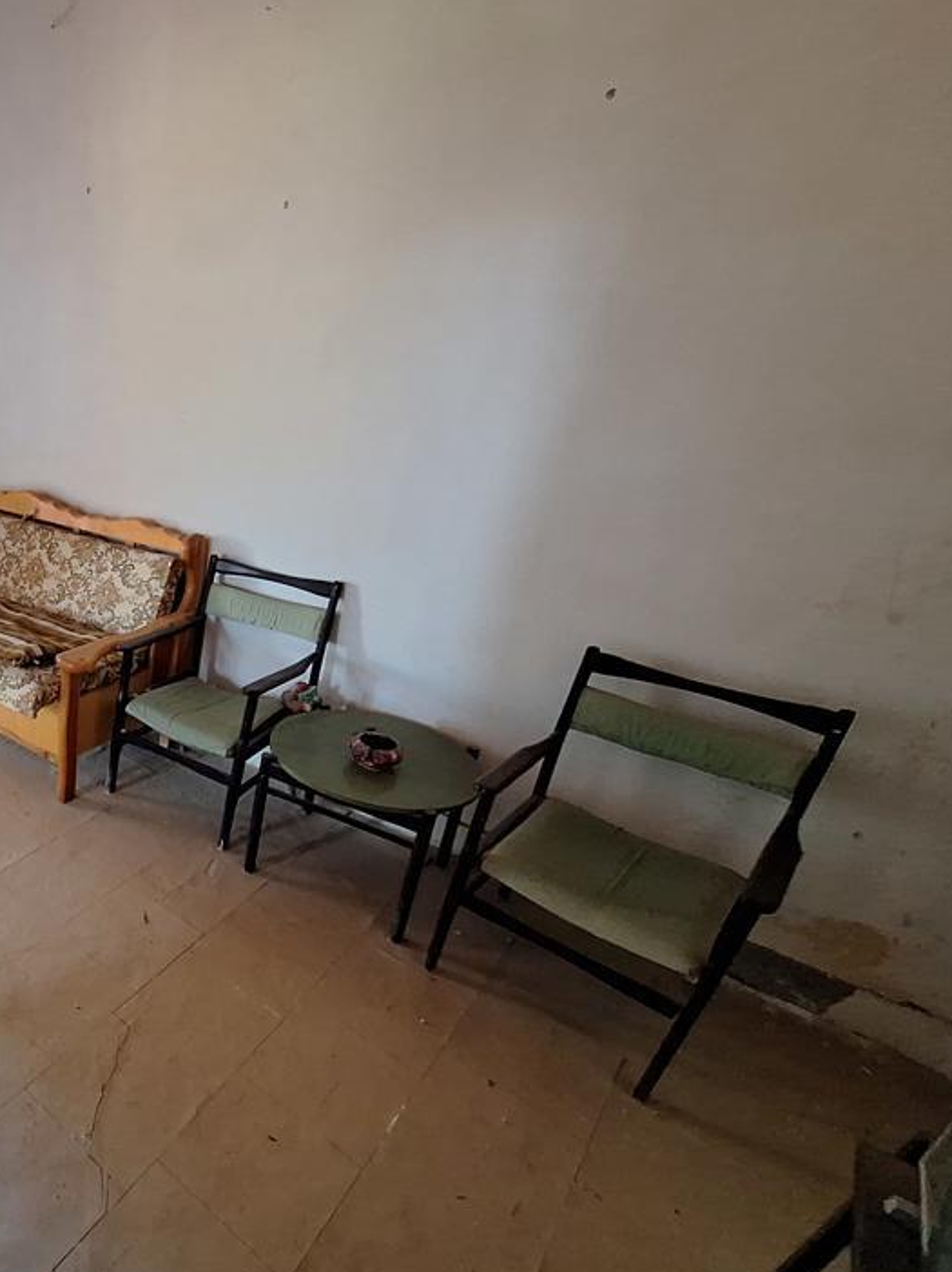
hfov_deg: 55.7
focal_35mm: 19
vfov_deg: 84.7
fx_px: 697
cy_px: 659
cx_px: 36
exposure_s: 1/25
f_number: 2.2
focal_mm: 1.74
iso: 250
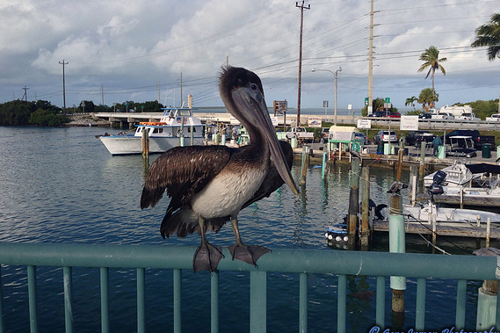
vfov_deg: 37.8
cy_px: 156
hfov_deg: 54.4
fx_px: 486
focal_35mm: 35
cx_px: 252
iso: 50
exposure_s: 1/1808
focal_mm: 4.12
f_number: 2.4
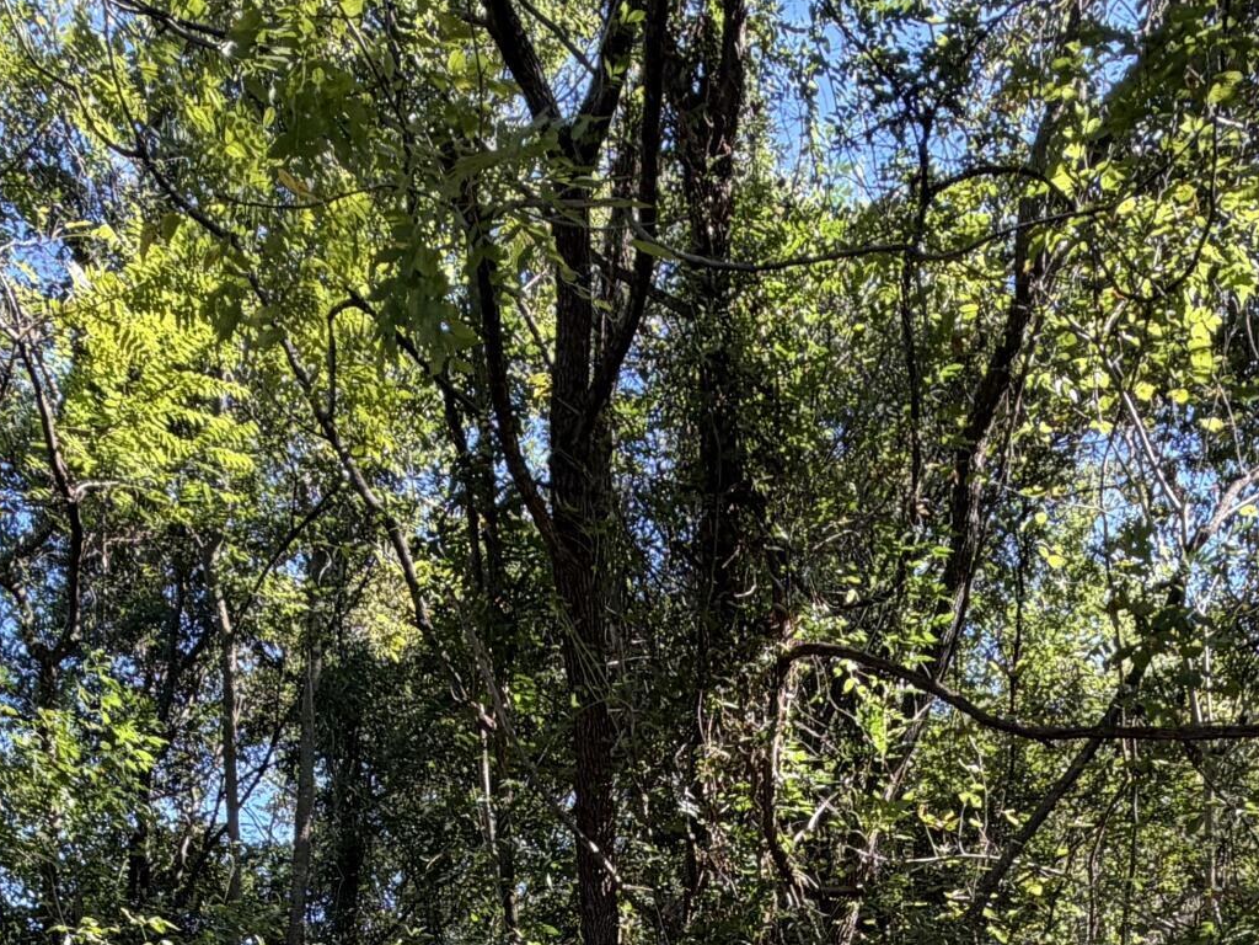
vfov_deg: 28.4
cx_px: 607
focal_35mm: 41
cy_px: 1246
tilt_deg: -1.7
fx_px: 1491
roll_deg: +1.7
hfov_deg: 45.8
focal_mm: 2.22
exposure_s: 1/121
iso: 50
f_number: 2.2
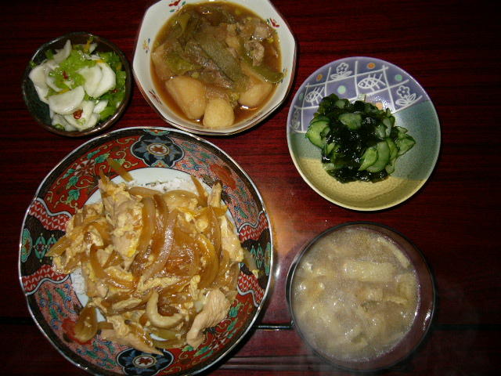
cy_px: 188
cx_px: 250
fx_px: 507
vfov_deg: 40.7
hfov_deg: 52.6
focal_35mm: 35
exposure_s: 1/60
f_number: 2.8
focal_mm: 5.8
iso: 100
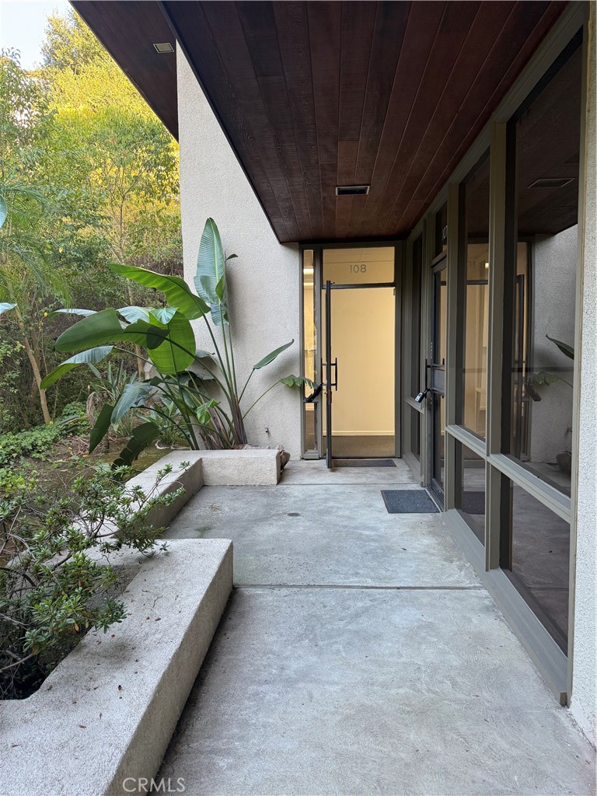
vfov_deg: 71.6
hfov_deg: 56.8
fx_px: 552
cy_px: 398
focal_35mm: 24
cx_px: 298
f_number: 1.78
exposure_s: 1/121
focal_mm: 6.76
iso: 125
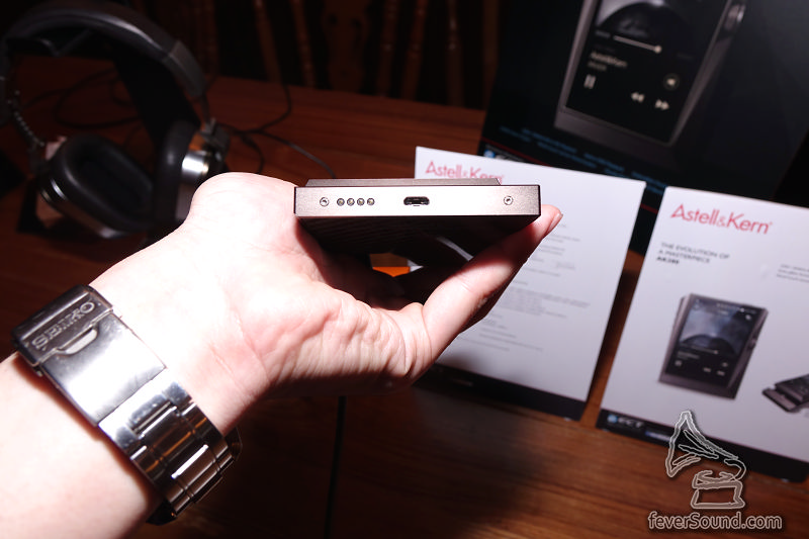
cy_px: 270
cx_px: 404
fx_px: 562
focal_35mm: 25
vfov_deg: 51.3
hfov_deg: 71.5
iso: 200
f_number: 4
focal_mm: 9.11
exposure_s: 1/30
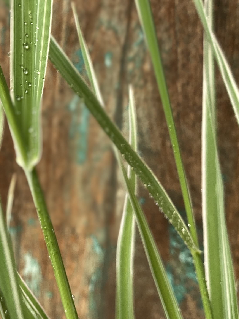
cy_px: 33
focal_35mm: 71
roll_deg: +0.8
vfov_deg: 26.5
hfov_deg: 19.9
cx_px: -18
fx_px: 654
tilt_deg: -17.0
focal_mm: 4.25
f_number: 1.8
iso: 32
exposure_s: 1/772
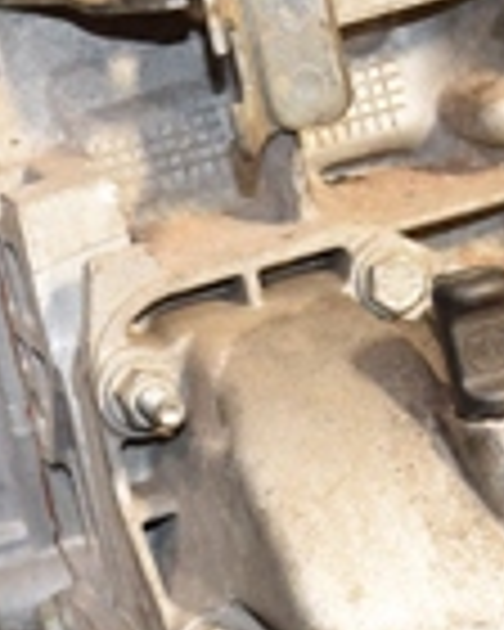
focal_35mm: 161
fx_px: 3005
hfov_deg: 9.6
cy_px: 486
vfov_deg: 11.9
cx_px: 63
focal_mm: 25
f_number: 5
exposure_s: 1/100
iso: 800
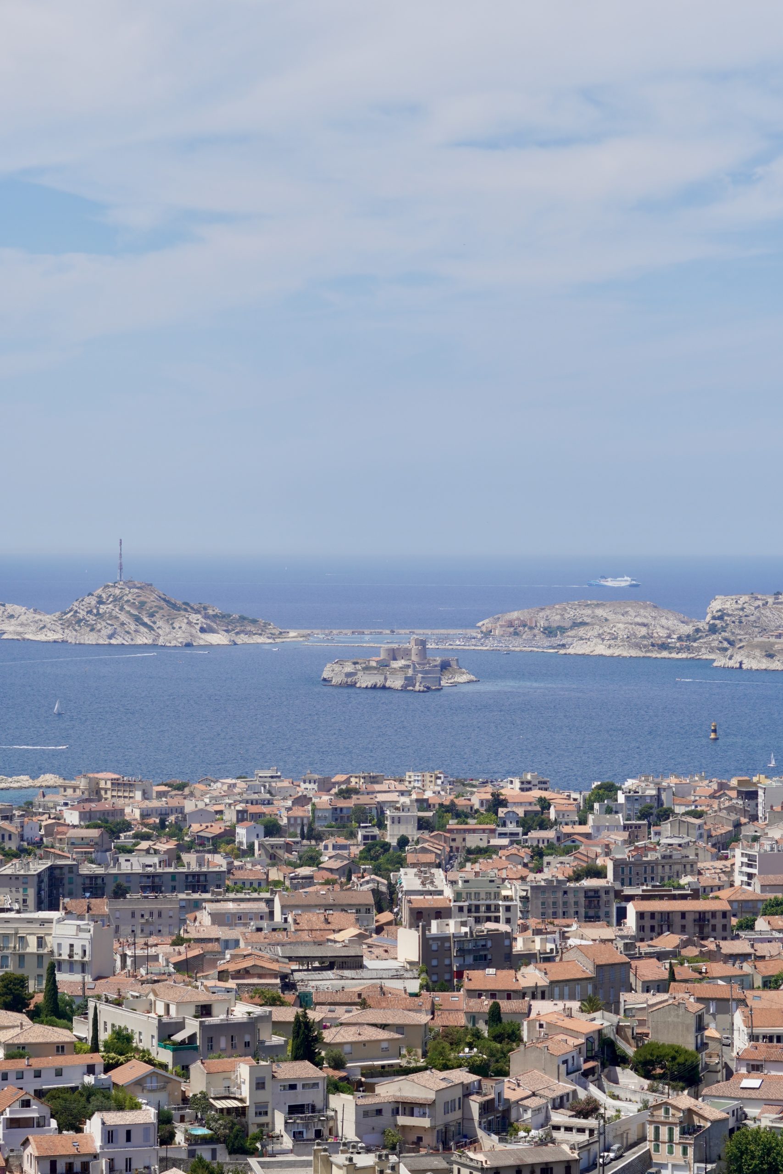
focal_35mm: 100
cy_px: 587
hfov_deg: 13.6
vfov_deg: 20.3
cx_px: 392
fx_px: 3278
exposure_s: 1/400
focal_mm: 67
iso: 100
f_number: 7.1
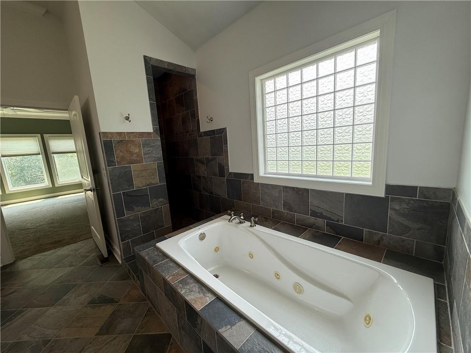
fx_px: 190
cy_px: 176
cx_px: 236
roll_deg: +4.1
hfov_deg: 102.1
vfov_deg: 85.7
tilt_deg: -9.0
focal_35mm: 14
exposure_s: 1/120
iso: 64
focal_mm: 2.22
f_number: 2.2
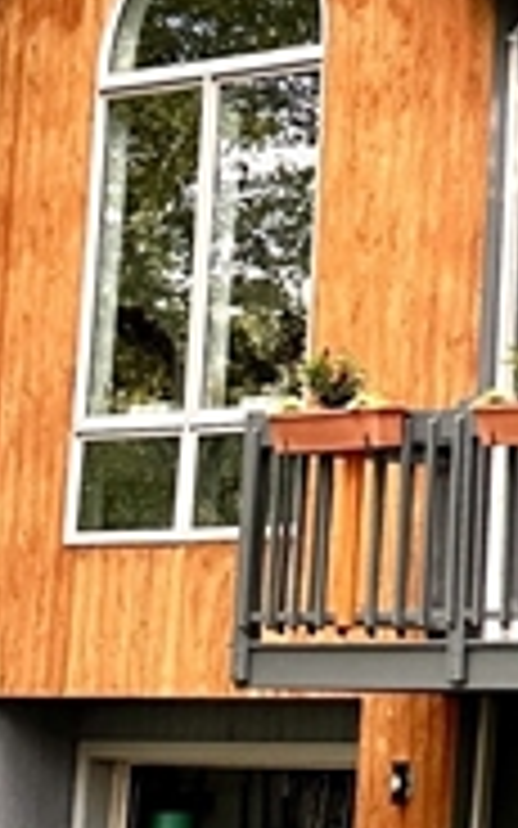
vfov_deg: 19.4
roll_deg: +1.3
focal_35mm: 106
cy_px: 140
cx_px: 1126
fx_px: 2394
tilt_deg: +6.6
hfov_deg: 10.9
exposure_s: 1/580
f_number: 1.78
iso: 80
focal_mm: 6.86
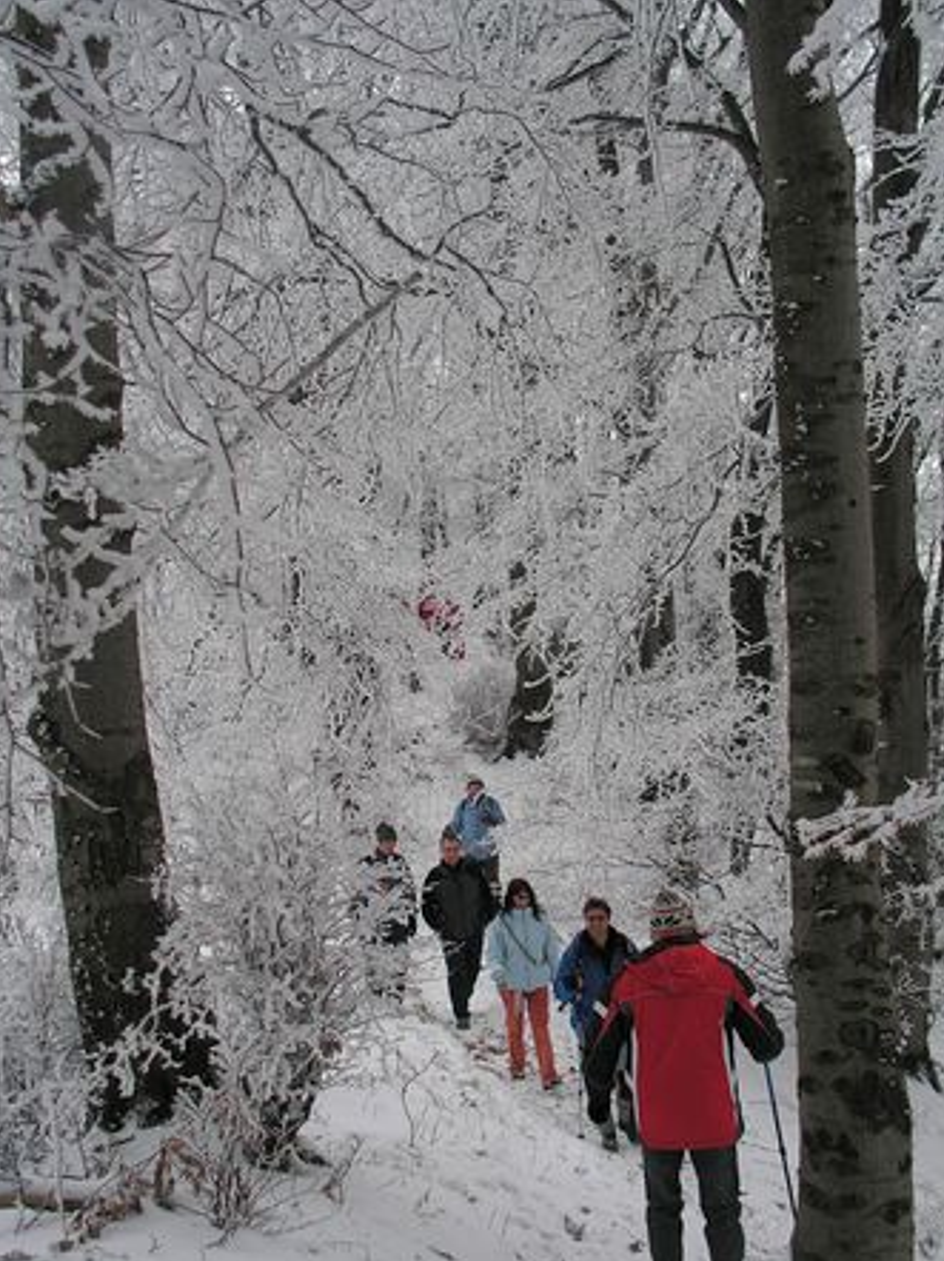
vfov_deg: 36.8
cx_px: 471
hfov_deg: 28.0
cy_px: 639
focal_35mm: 52
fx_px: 1893
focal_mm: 8.6
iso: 50
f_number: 3.2
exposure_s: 1/80
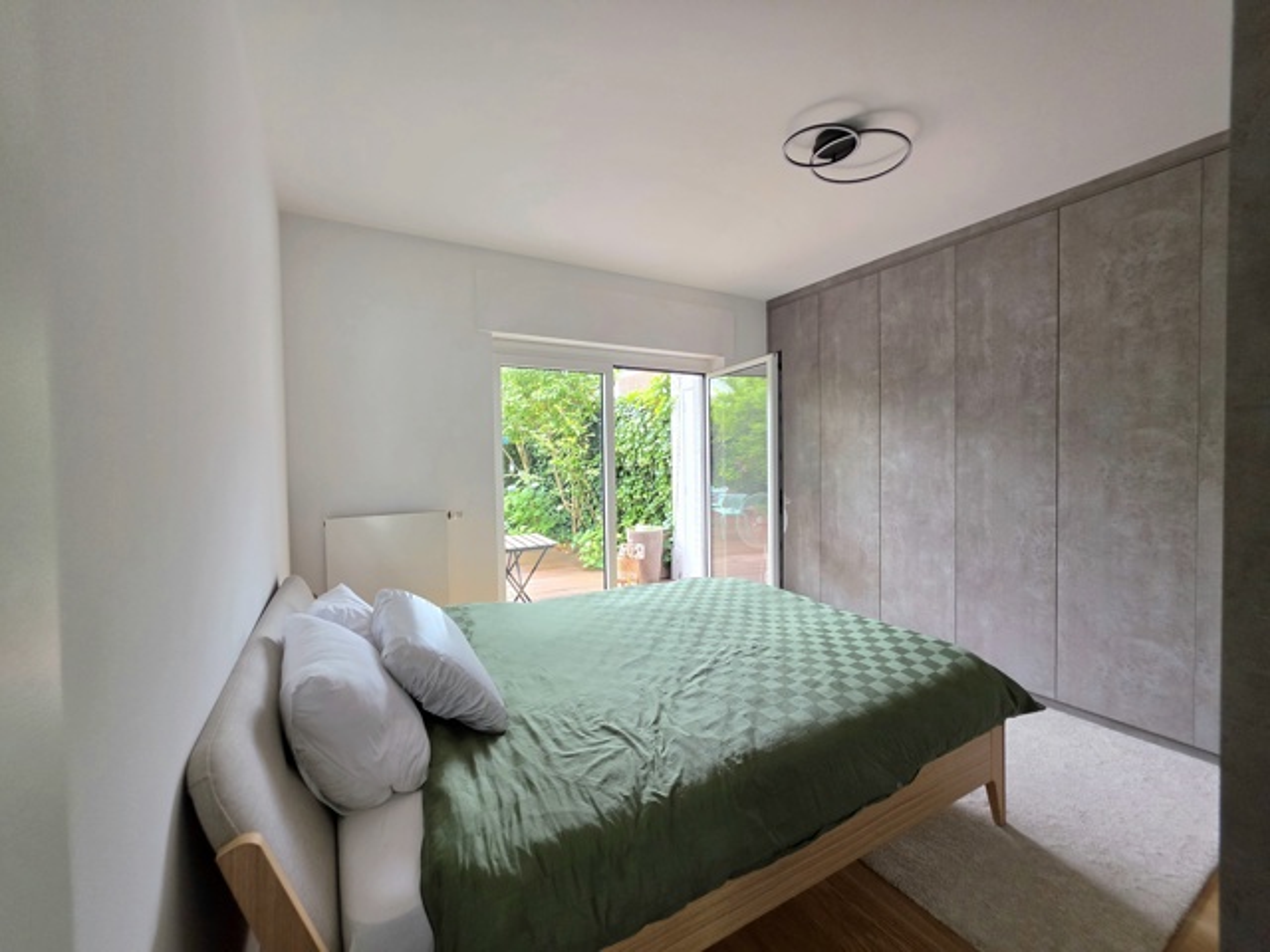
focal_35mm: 13
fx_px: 477
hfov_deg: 106.2
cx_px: 635
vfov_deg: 89.9
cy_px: 476
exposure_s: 1/101
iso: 100
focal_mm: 2.2
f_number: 1.9
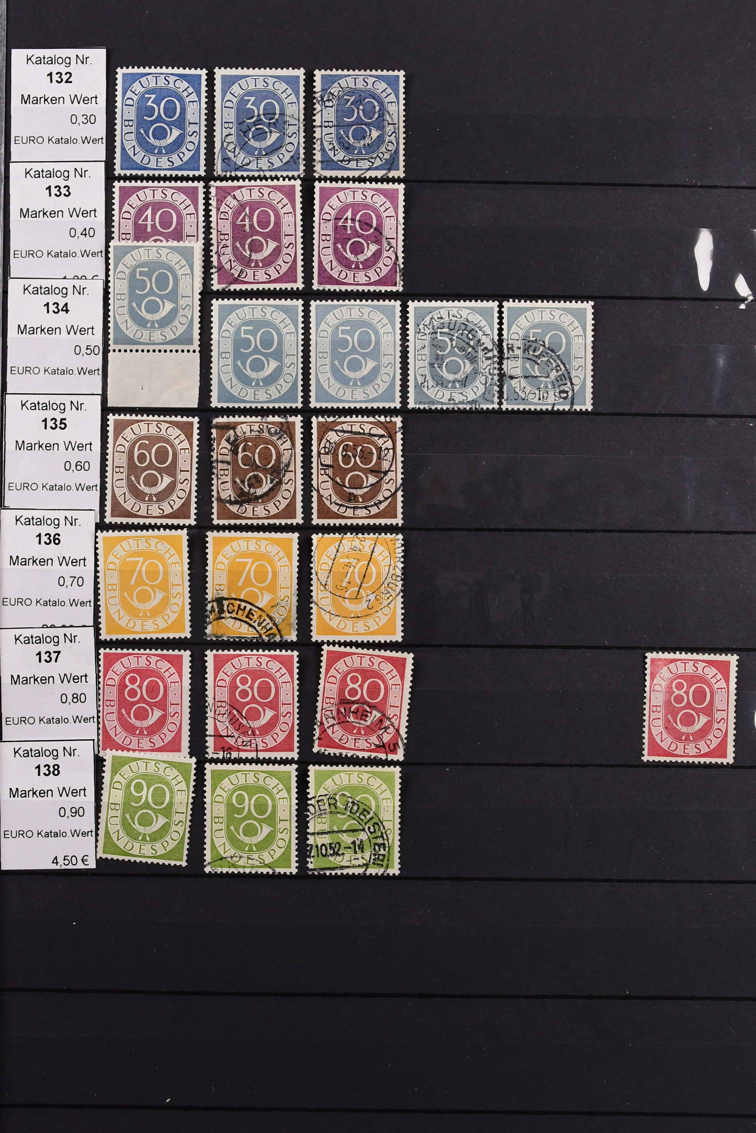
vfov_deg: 31.4
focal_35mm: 64
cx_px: 378
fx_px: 2016
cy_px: 566
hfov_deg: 21.2
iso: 1000
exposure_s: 1/320
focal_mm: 32
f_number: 8
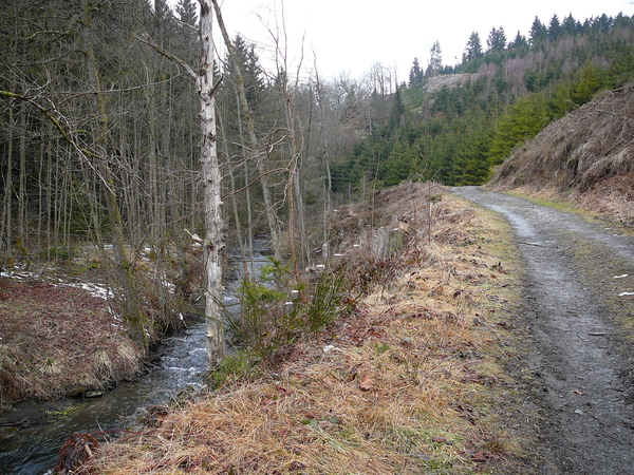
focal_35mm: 35
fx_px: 641
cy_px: 238
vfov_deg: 40.7
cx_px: 317
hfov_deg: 52.6
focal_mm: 5.2
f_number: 2.8
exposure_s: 1/125
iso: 80
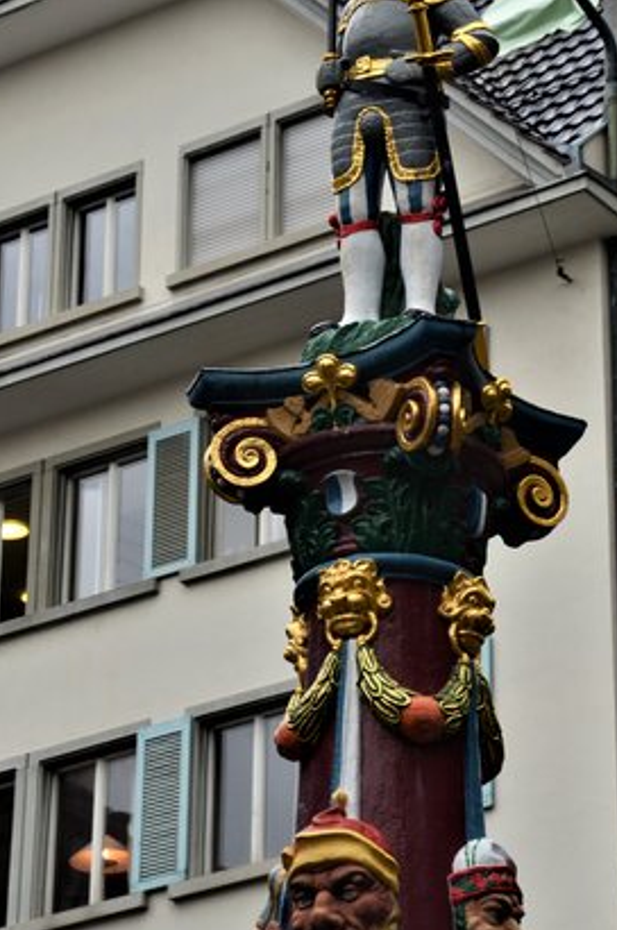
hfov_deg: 9.4
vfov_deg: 14.2
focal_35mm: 145
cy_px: 324
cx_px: 365
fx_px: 3740
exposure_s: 1/50
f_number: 8
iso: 320
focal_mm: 62
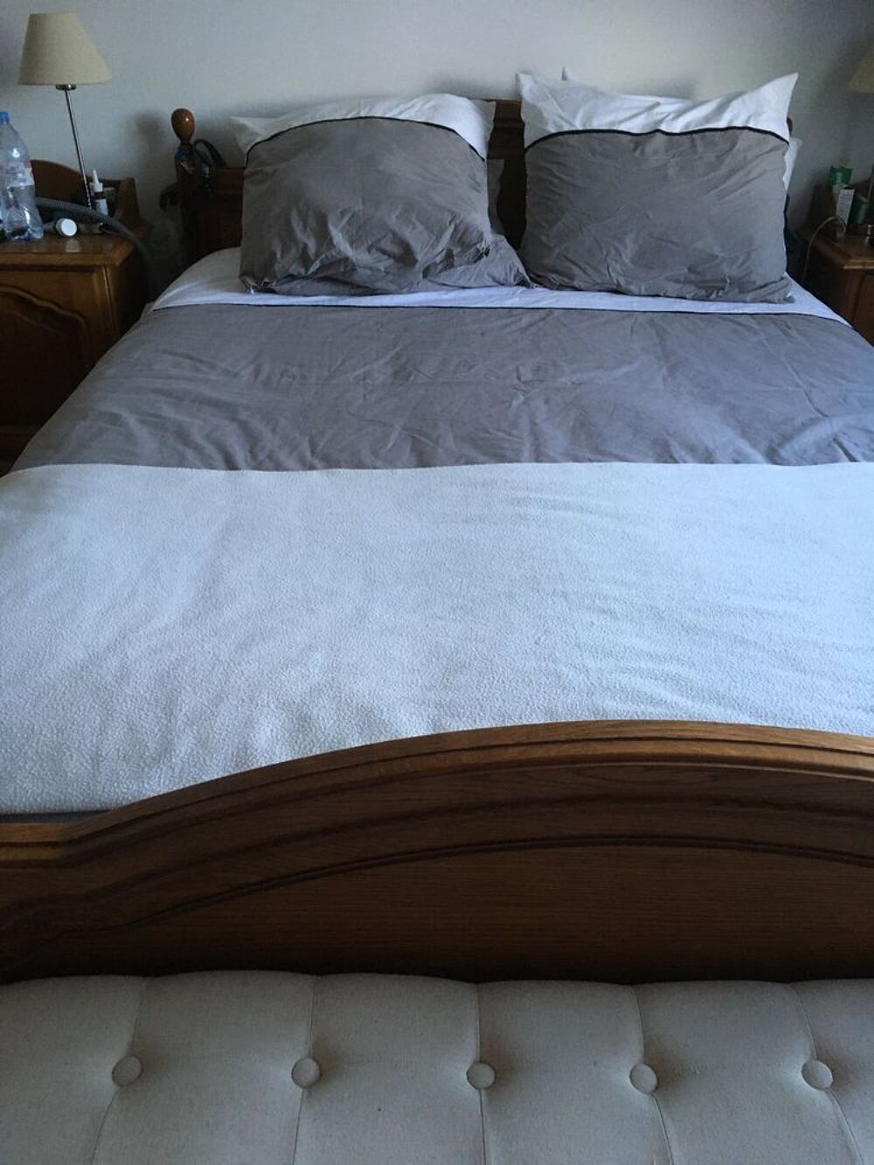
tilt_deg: -31.9
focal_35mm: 29
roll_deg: -0.6
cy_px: 582
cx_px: 437
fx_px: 976
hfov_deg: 48.2
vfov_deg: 61.7
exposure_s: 1/30
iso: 125
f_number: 2.2
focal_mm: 4.15
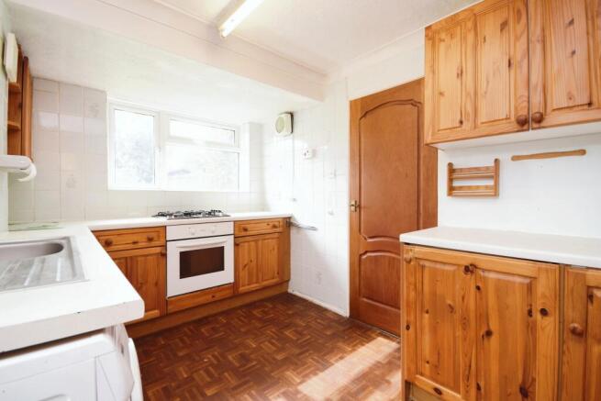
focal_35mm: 24
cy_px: 200
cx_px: 300
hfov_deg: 73.7
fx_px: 401
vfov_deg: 53.2
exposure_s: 1/60
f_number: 8
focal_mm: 16
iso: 500
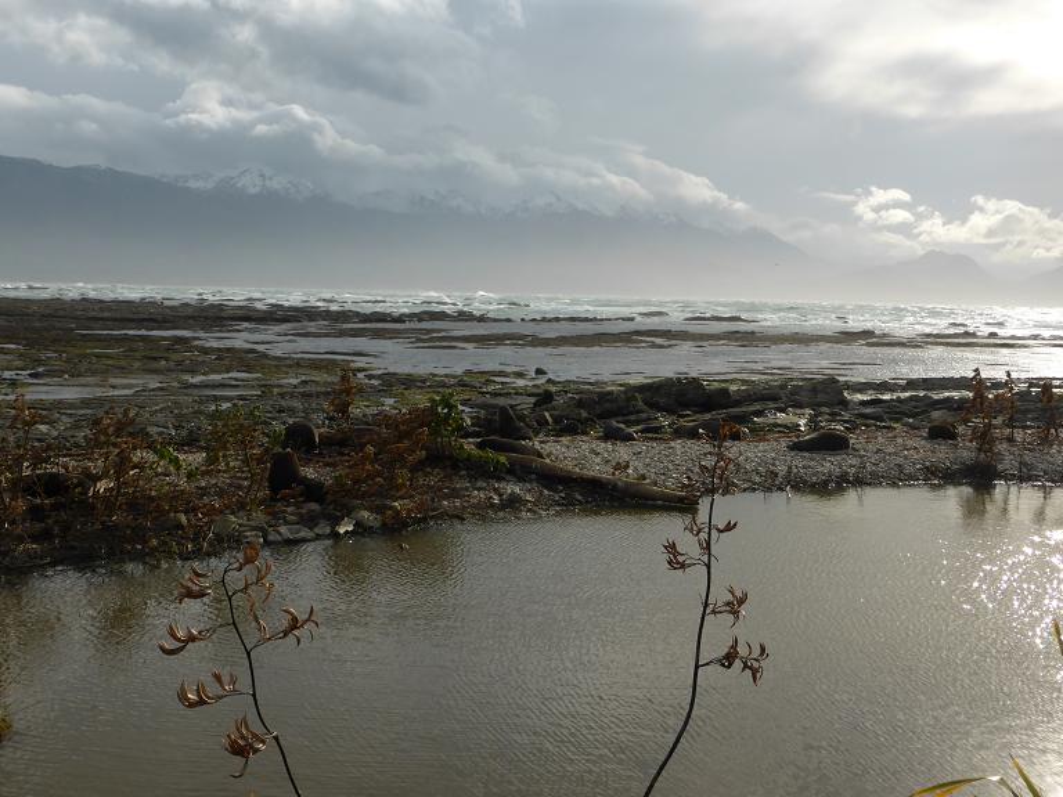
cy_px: 398
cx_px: 532
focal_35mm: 35
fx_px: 1075
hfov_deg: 52.6
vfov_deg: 40.7
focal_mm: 6.1
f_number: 3.7
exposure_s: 1/1600
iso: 100
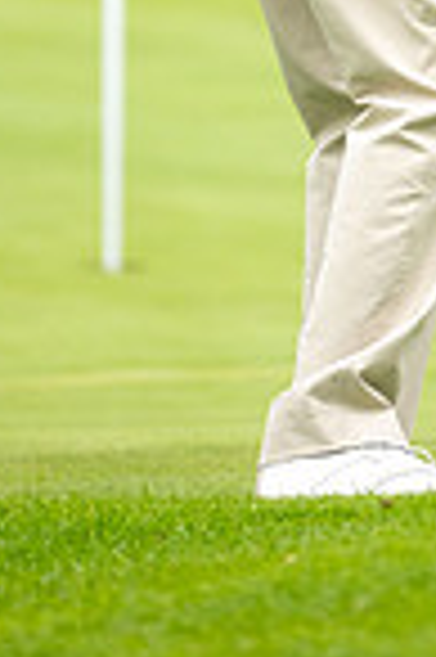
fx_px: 16843
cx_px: 535
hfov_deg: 1.5
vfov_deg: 2.2
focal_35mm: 925
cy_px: -324
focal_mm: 300
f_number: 4
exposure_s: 1/1000
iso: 640
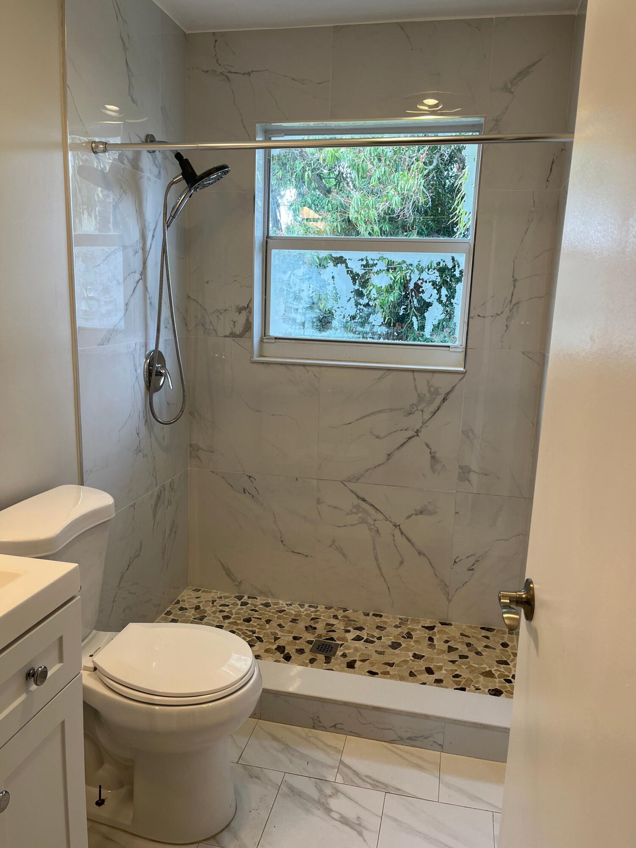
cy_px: 424
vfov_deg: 67.3
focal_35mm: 26
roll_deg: -2.1
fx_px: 637
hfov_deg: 53.1
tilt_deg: -10.8
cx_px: 318
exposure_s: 1/120
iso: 50
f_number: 1.6
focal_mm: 5.1
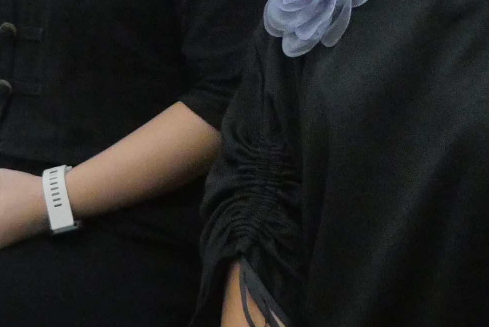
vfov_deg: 14.7
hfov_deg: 22.3
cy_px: -26
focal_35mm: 91
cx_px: 285
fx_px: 1237
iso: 3200
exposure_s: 1/125
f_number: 3.5
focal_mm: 12
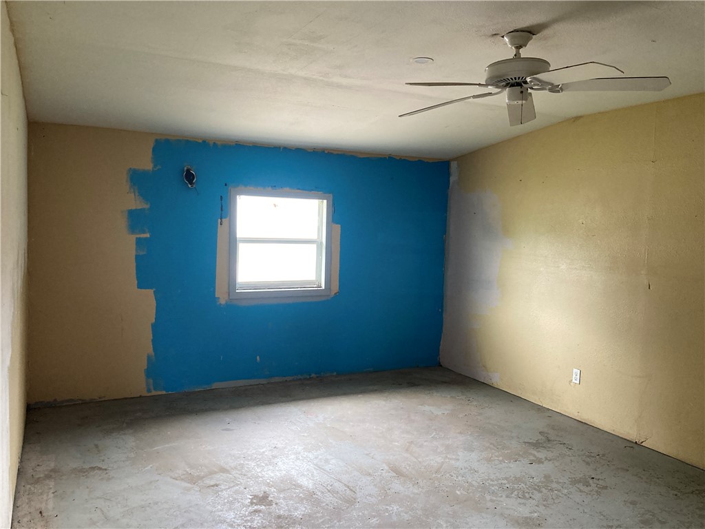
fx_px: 570
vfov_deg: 49.7
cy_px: 264
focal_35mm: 28
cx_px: 352
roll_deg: -1.3
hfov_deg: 63.4
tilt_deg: -1.8
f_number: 1.8
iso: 160
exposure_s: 1/60
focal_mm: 3.99
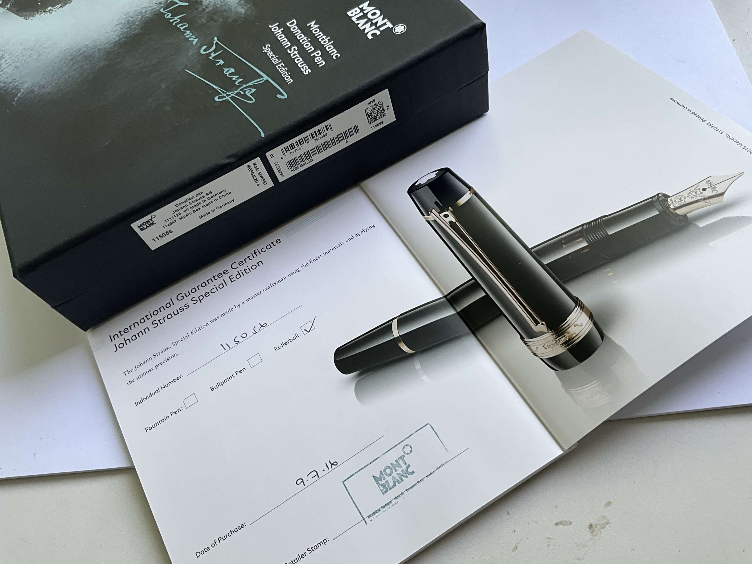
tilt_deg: -60.1
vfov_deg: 48.2
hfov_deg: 61.7
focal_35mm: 29
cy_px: 282
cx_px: 376
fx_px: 630
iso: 32
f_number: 1.8
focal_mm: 3
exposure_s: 1/122
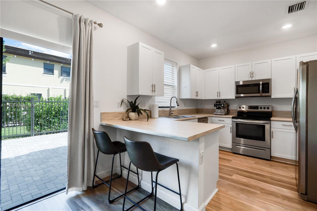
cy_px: 106
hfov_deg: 96.7
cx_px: 158
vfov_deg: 73.7
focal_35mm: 16
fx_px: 141
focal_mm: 16
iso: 125
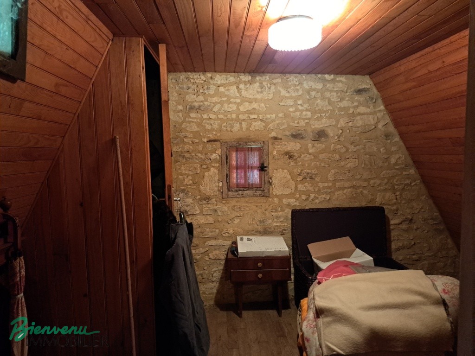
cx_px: 238
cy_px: 178
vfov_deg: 56.8
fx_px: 329
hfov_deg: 71.6
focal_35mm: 24
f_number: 1.8
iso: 800
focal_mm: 5.23
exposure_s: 1/20
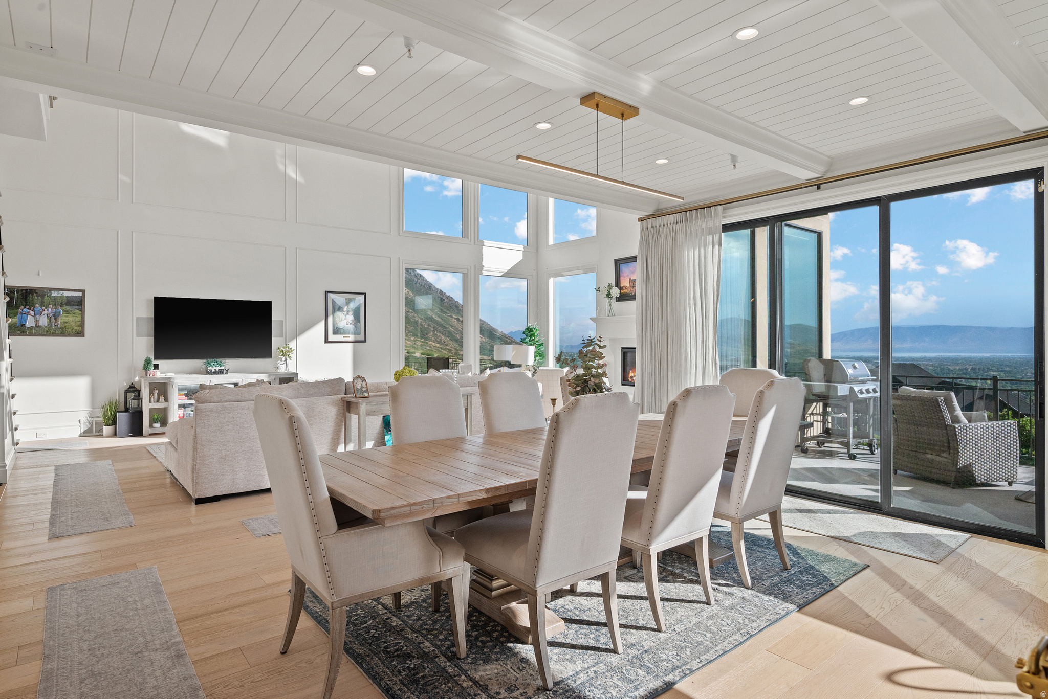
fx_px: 568
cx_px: 524
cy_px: 350
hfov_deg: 85.4
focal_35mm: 20
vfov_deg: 63.3
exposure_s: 1/40
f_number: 8
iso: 500
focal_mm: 19.5
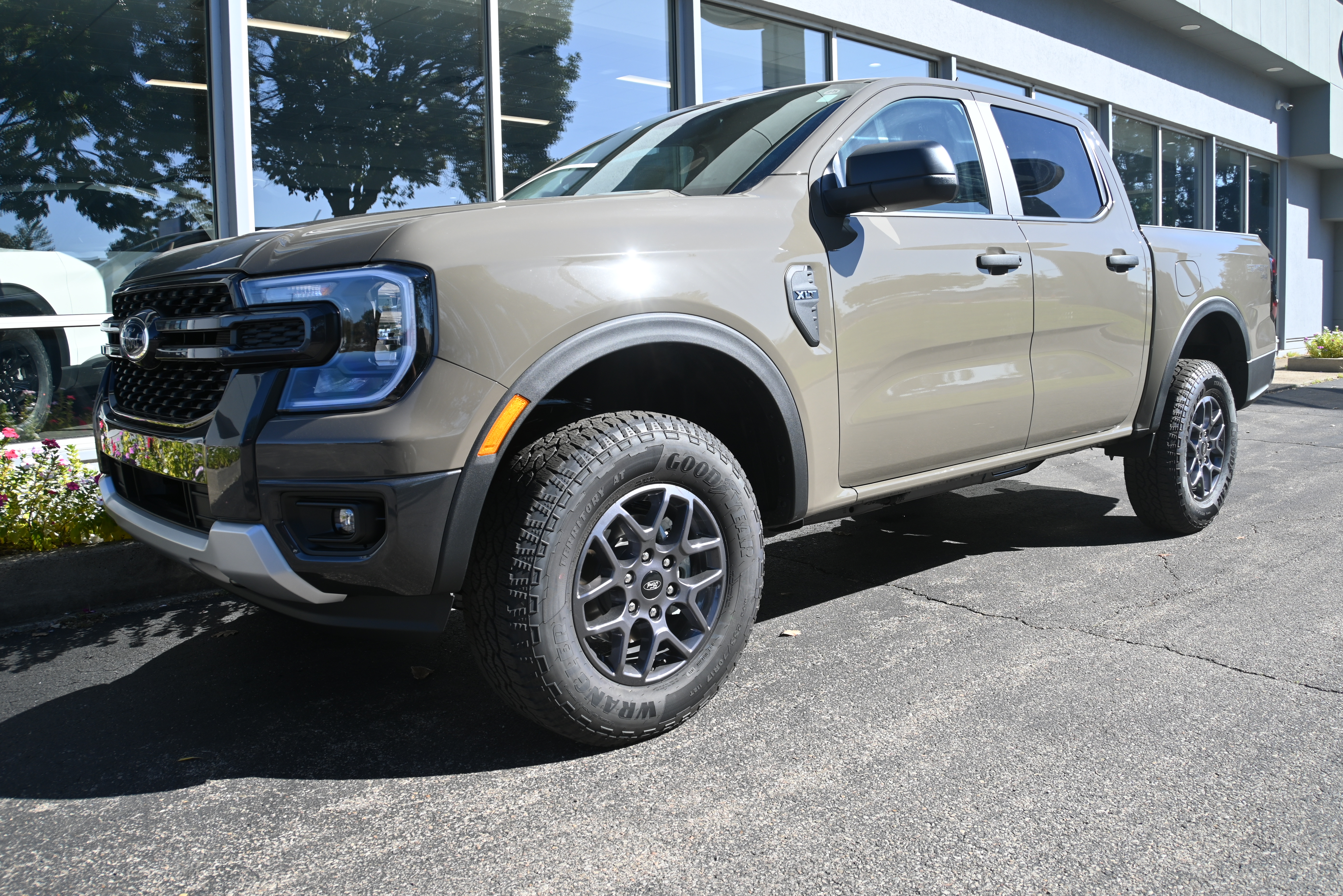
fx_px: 1707
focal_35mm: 46
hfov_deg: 43.0
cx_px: 672
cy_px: 448
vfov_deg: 29.4
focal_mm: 30.5
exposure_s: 1/320
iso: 100
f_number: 6.3
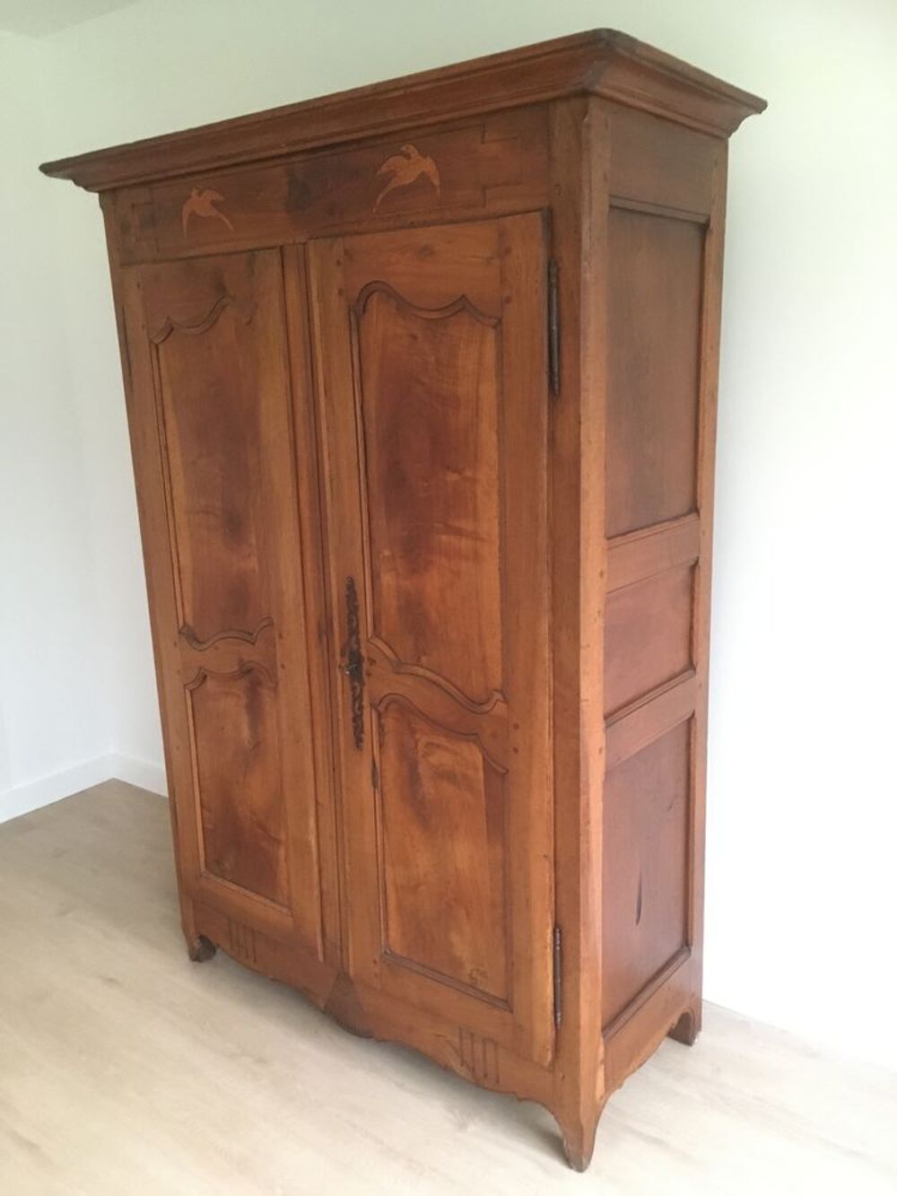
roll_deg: +2.1
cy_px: 598
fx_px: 1002
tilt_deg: -13.4
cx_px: 448
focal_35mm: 29
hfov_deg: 48.2
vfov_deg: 61.7
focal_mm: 4.15
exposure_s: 1/17
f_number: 2.2
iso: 320
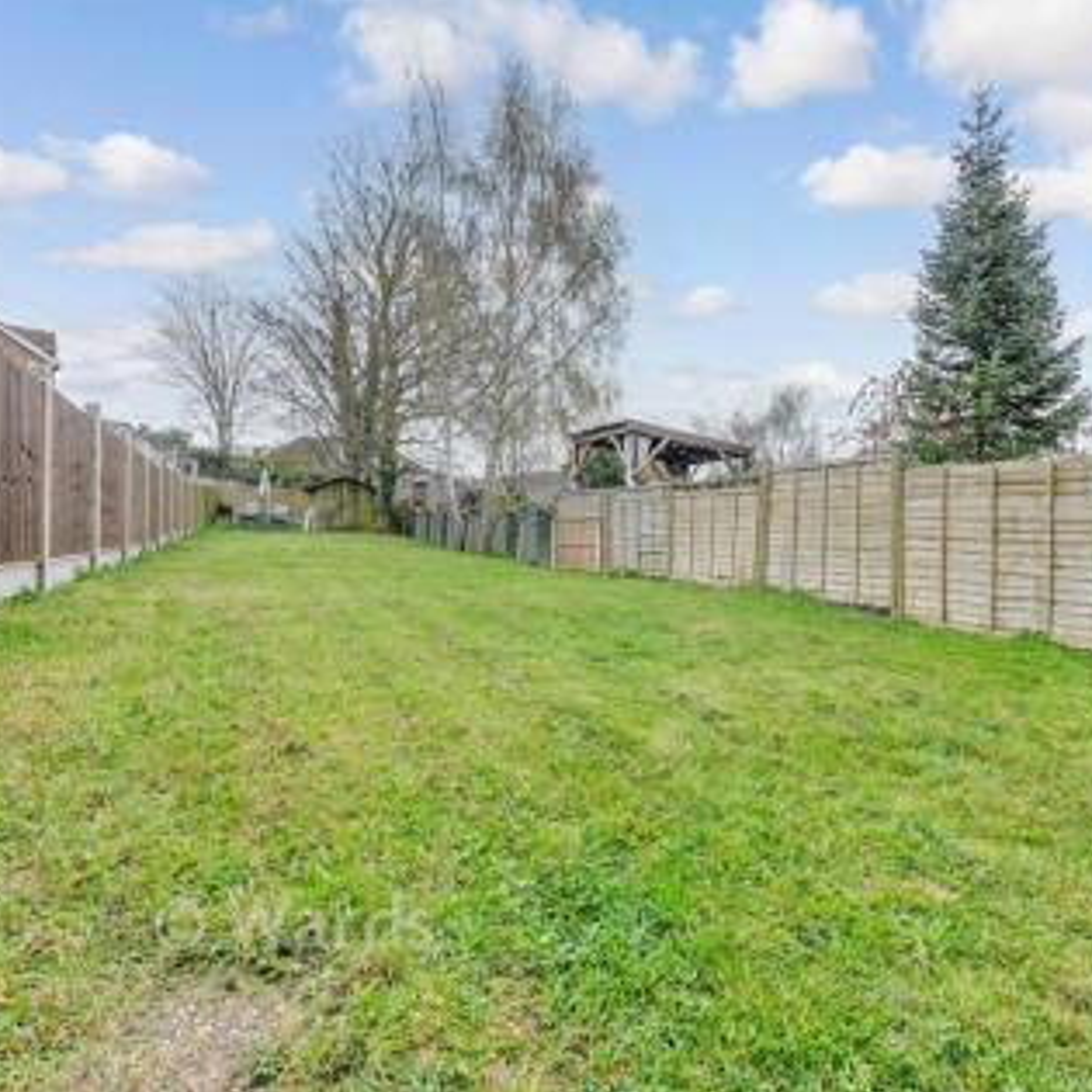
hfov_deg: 79.1
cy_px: 546
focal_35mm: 18
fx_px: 642
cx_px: 690
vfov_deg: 80.7
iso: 400
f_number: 8
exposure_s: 1/320
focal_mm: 14
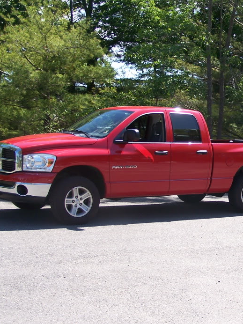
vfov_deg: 27.4
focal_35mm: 71
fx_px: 665
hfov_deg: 20.2
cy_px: 161
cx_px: 229
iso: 80
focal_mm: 8
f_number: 3
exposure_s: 1/500
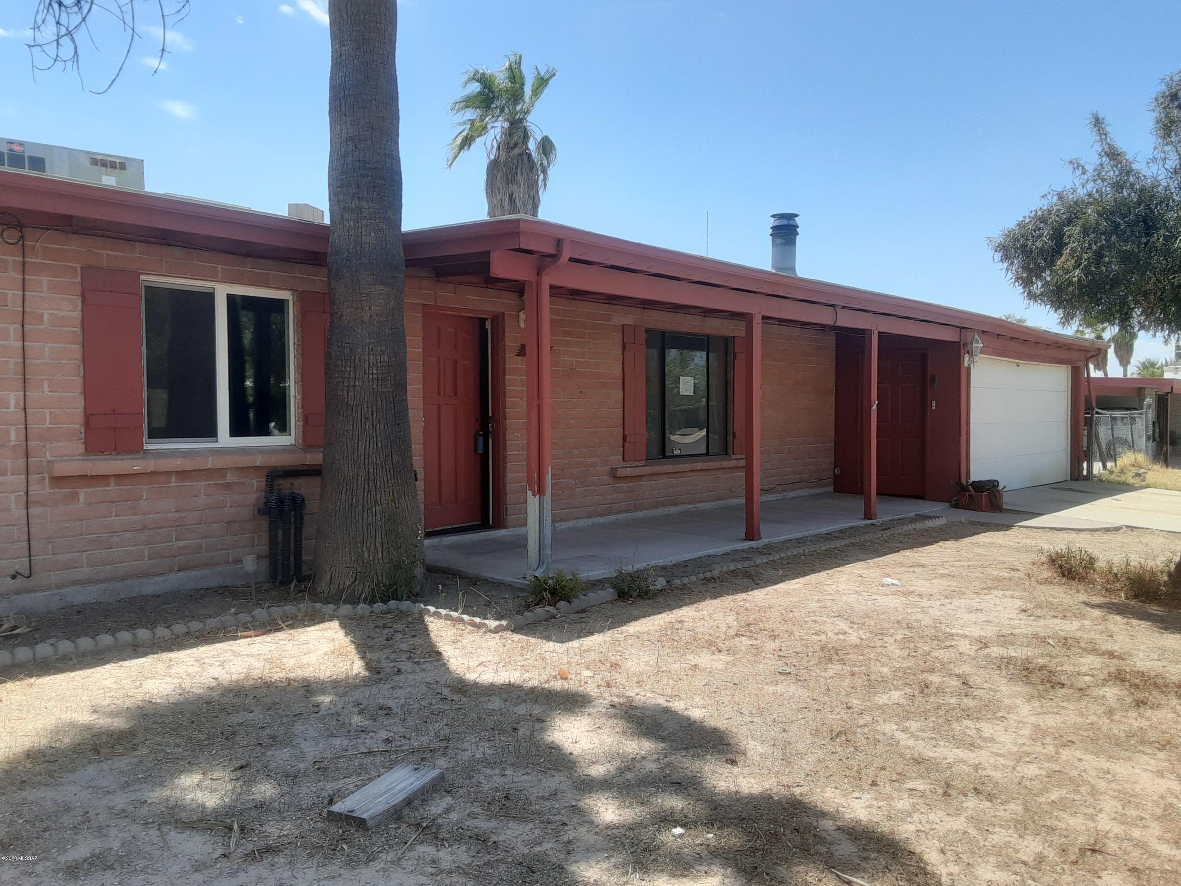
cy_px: 443
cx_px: 590
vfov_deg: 51.4
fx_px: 921
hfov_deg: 65.3
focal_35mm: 27
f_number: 1.9
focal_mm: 2.91
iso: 40
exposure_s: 1/1168
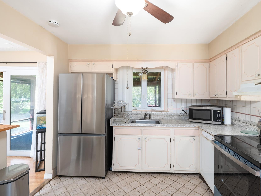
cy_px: 94
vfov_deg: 68.7
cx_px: 141
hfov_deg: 84.5
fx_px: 143
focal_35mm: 19
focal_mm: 16
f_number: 7.1
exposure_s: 1/80
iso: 320
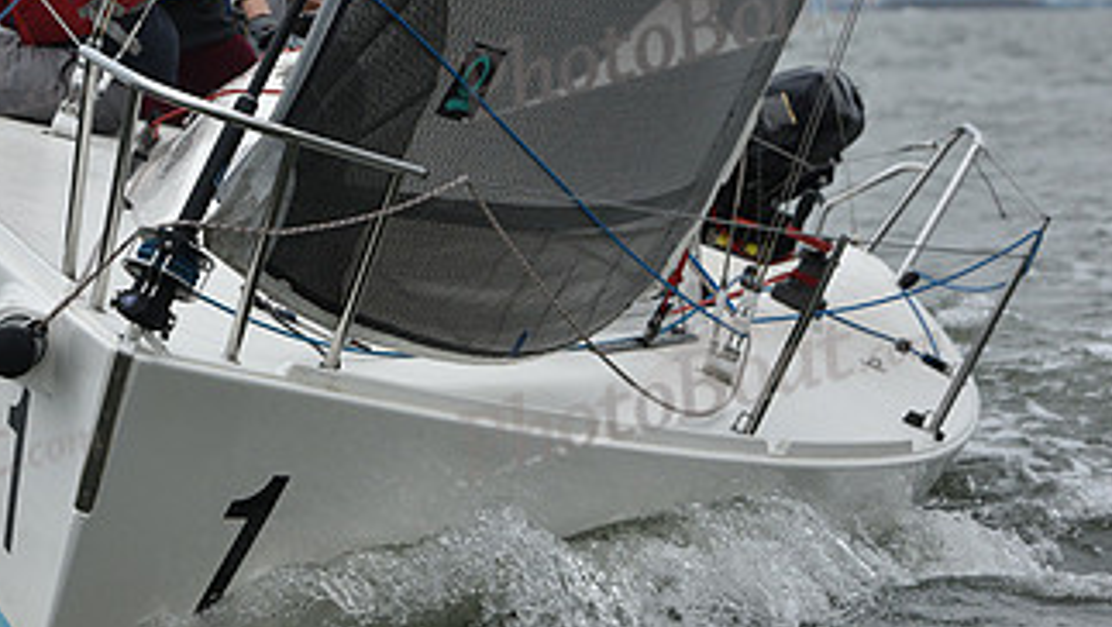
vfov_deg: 4.8
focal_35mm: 254
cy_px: 260
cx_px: 282
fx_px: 7492
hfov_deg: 8.5
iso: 400
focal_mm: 135
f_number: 7.1
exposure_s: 1/800
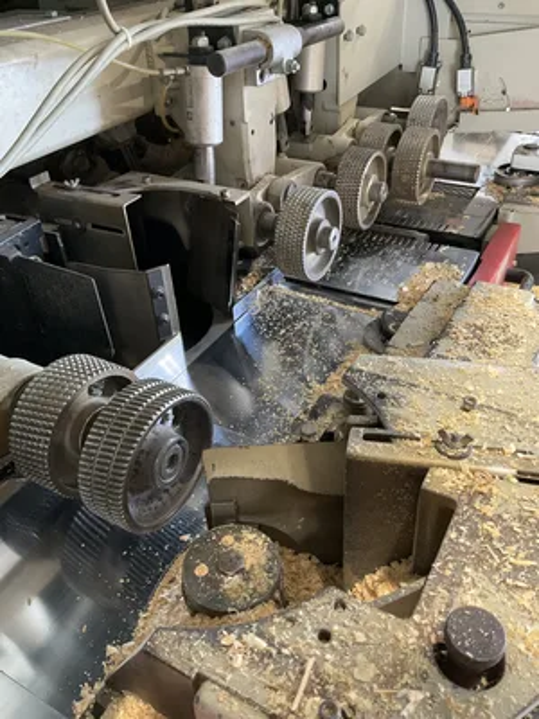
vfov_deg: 61.7
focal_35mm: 29
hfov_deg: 48.2
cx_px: 270
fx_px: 602
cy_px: 360
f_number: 1.8
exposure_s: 1/60
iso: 200
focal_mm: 3
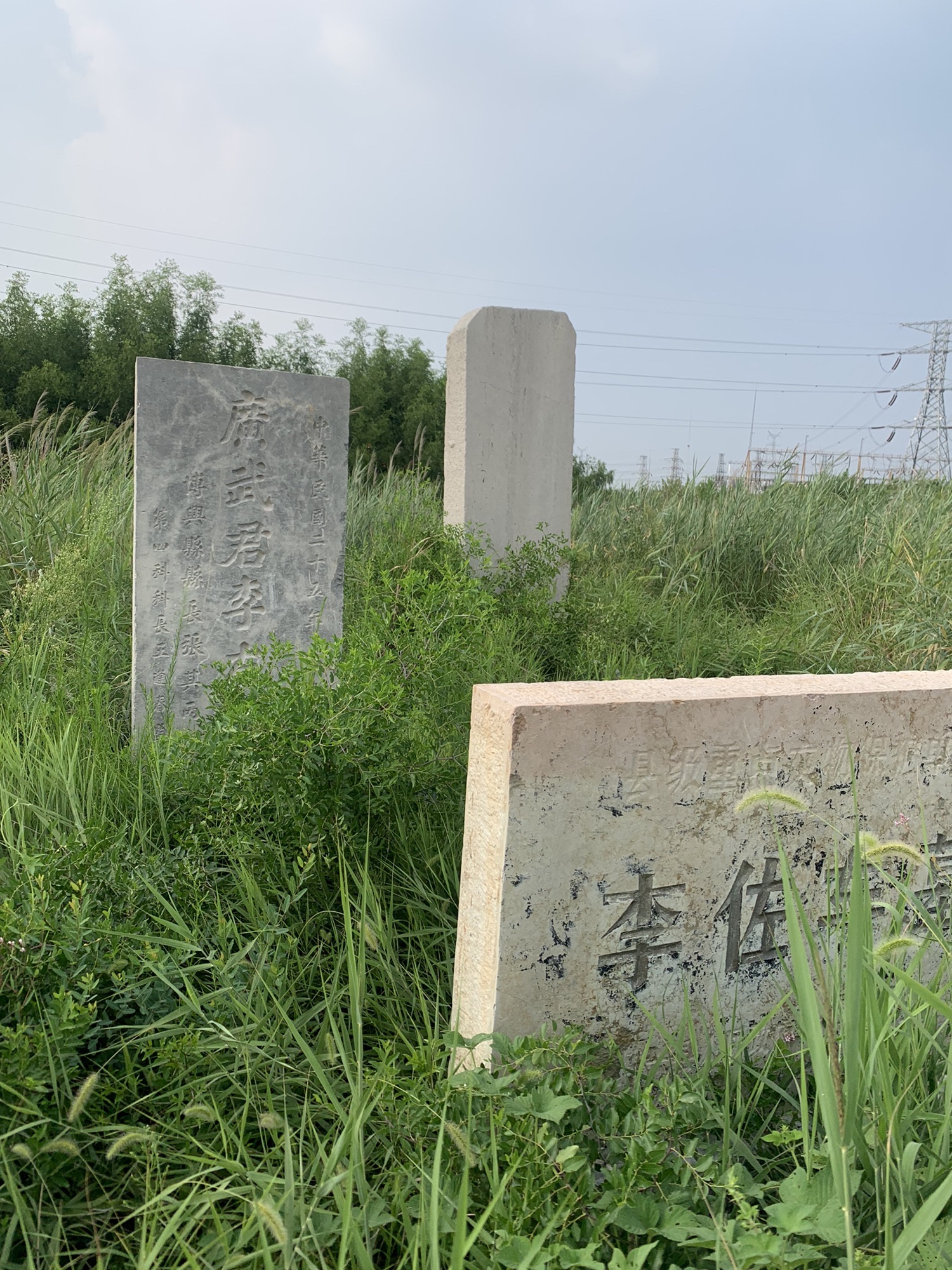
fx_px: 953
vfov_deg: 67.3
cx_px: 476
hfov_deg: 53.1
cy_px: 635
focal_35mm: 26
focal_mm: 4.25
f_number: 1.8
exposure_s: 1/2257
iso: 25
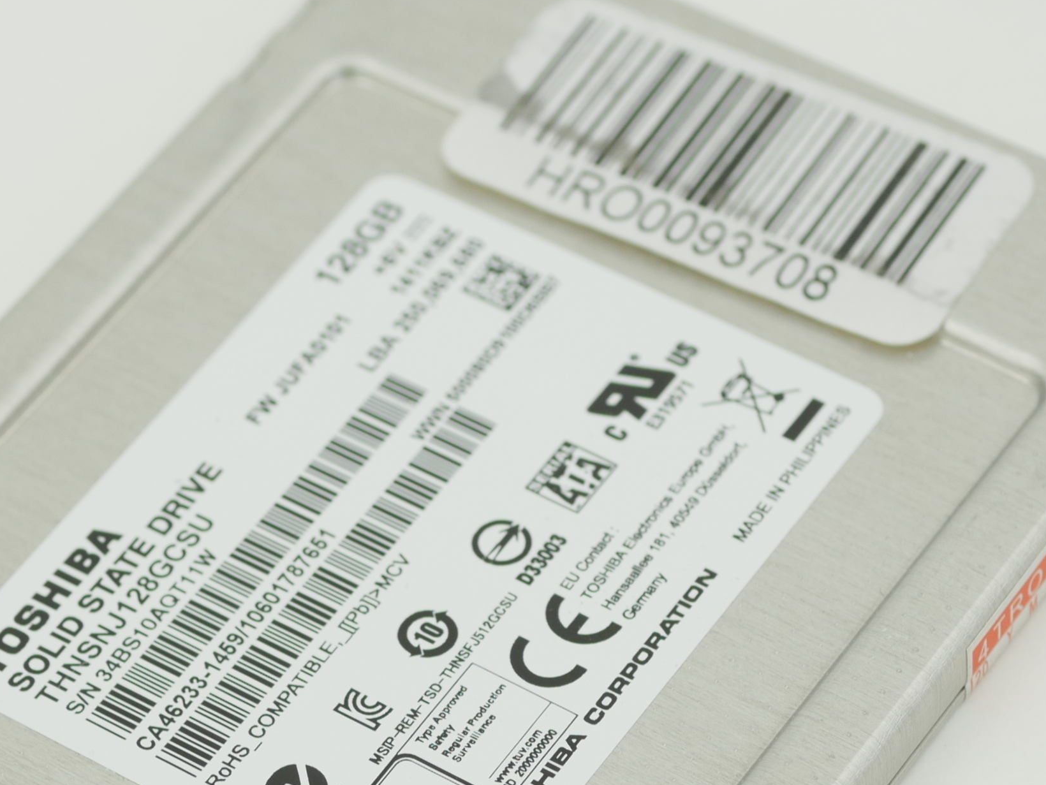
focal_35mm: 168
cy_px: 662
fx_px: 5078
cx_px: 447
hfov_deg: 11.8
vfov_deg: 8.8
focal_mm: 30
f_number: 3.5
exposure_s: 1/125
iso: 200
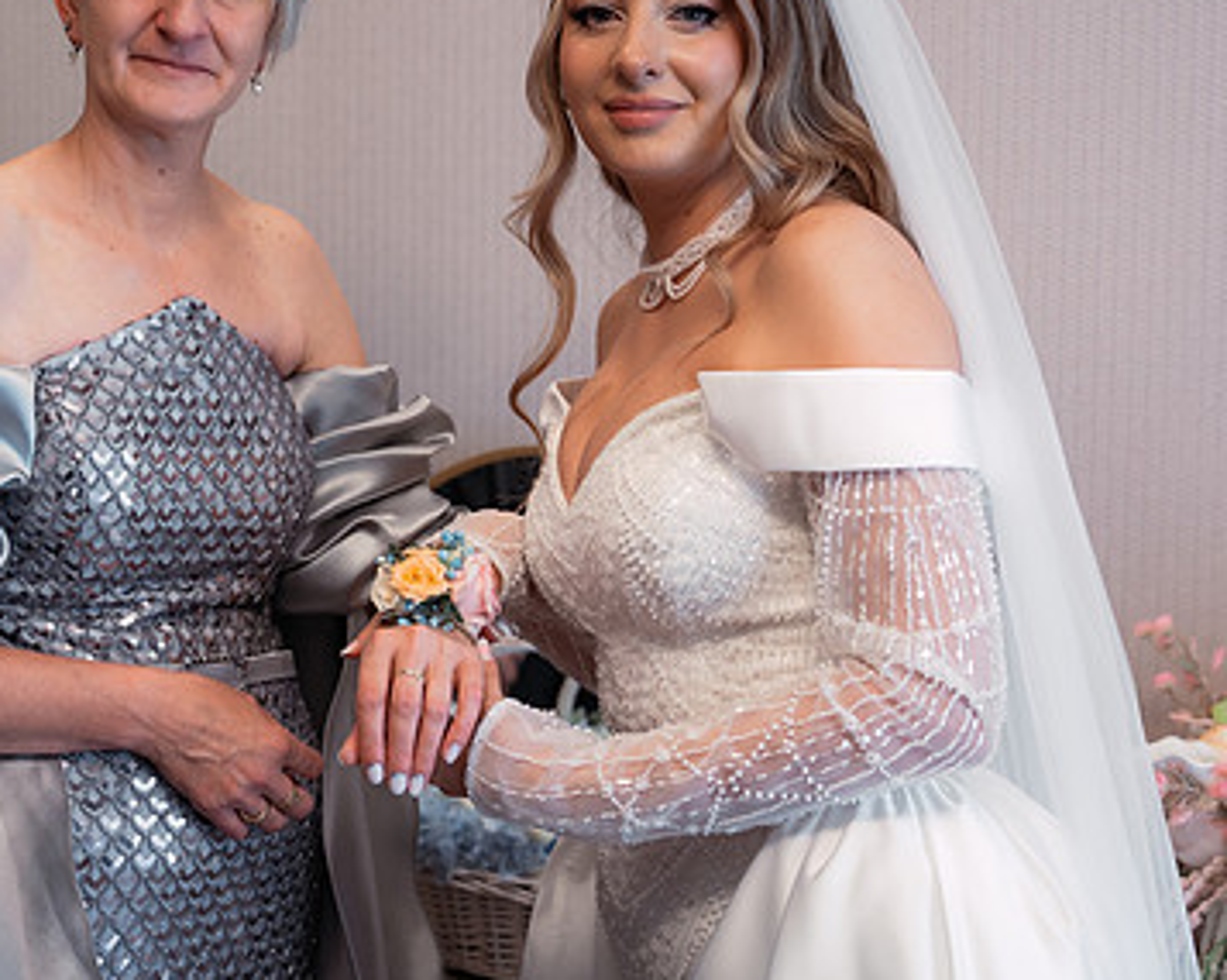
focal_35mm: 61
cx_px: 464
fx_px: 2213
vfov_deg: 24.9
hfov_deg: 30.9
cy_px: 364
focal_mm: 40
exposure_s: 1/250
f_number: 2.8
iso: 640
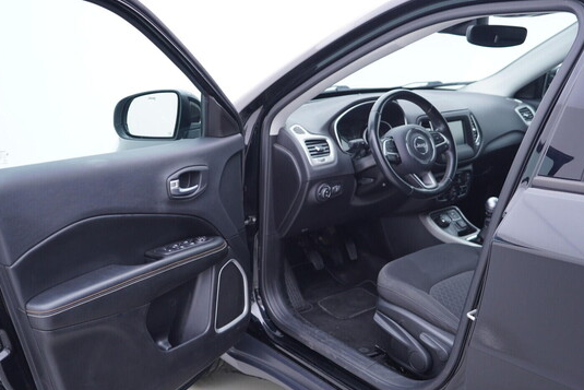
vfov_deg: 36.0
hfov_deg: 51.9
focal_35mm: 37
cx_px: 287
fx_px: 600
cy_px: 199
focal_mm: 24
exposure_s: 1/40
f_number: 2.8
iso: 160
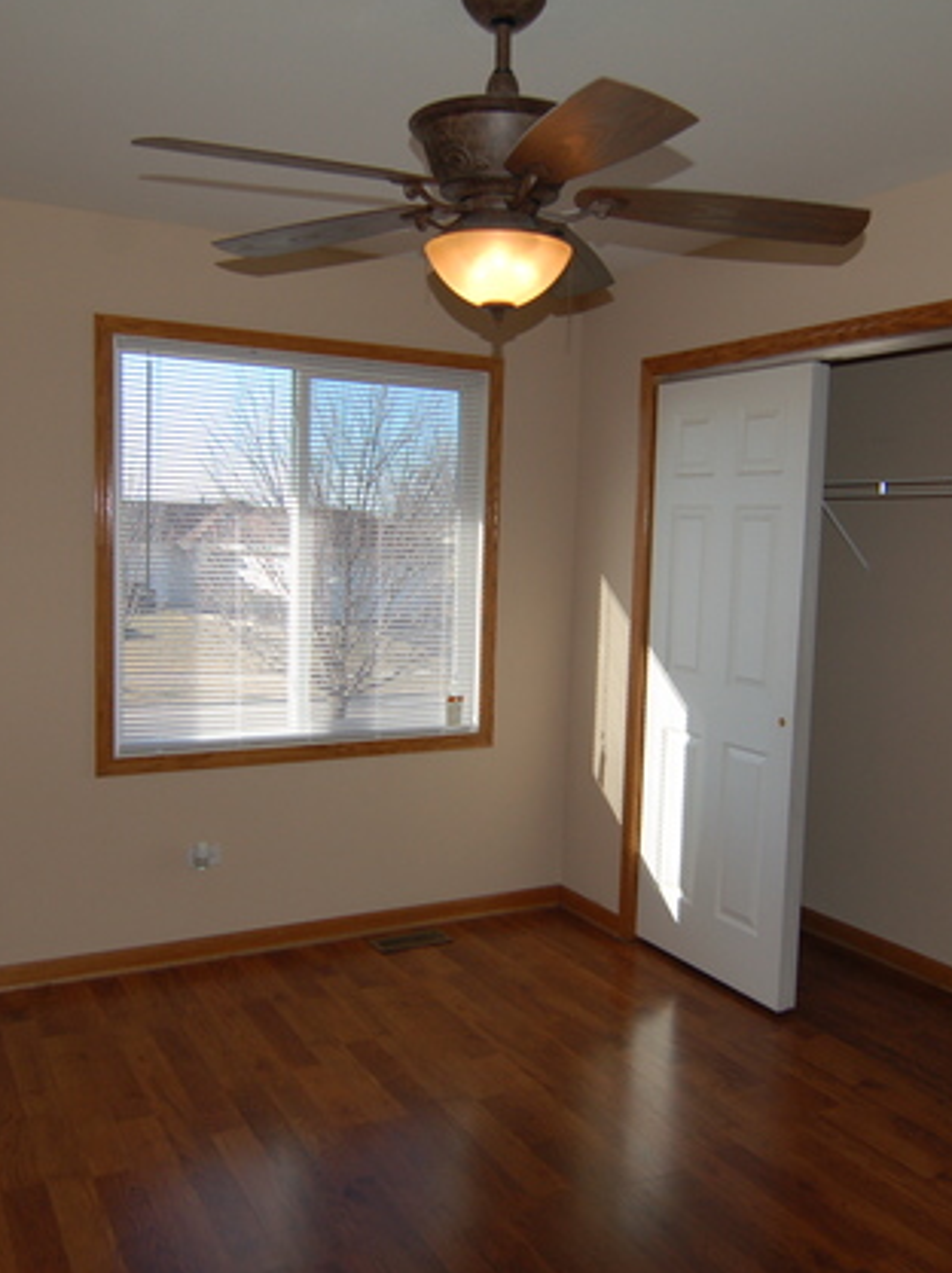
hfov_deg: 45.4
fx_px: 1138
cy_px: 635
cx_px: 497
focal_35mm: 31
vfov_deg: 58.4
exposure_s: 1/500
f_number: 4.5
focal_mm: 14
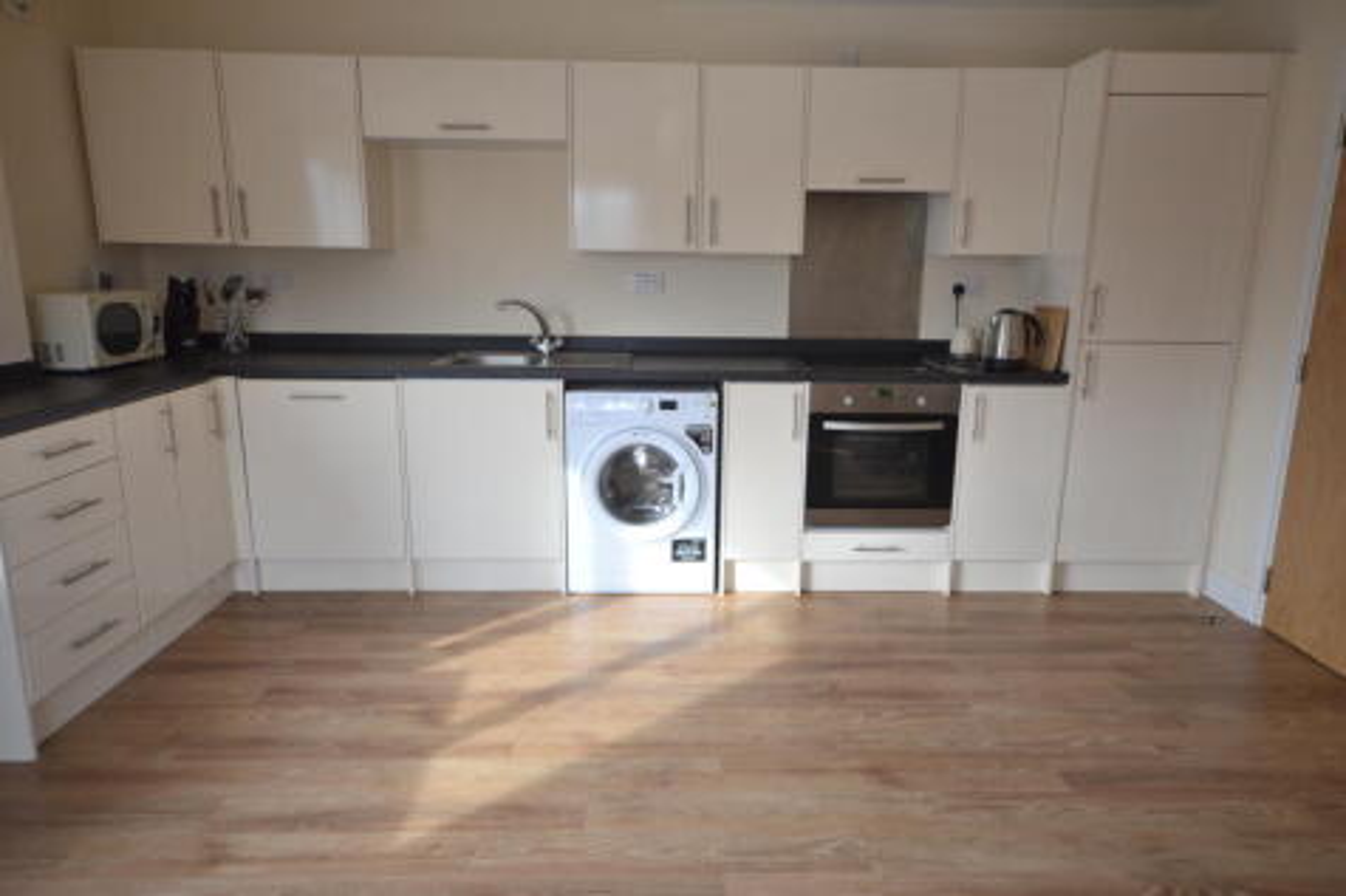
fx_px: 897
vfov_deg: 53.1
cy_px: 448
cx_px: 673
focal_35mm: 24
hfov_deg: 73.8
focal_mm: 16
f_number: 5
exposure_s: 1/80
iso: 400
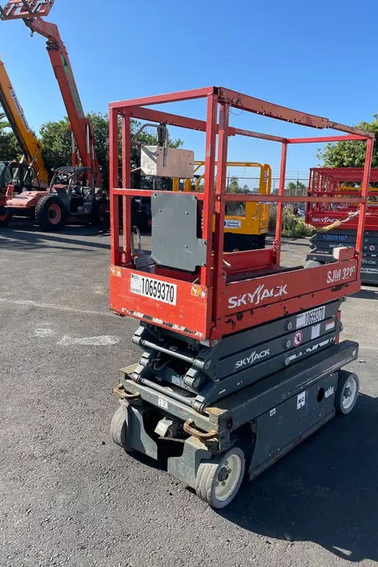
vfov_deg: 65.5
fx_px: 441
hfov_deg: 46.3
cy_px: 281
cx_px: 213
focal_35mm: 28
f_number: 1.6
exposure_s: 1/2618
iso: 50
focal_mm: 4.2
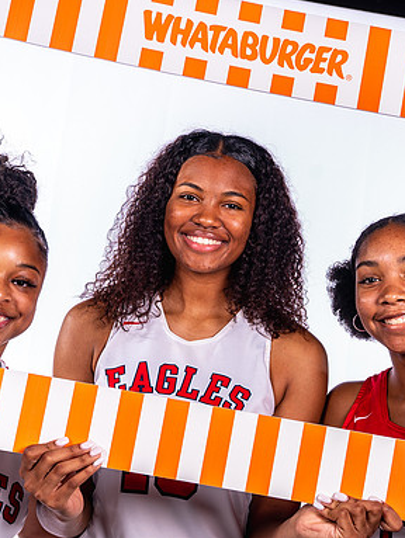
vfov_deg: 28.9
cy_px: 286
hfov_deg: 21.9
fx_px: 1043
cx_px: 254
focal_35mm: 67
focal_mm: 39
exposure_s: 1/125
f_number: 5.6
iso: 100
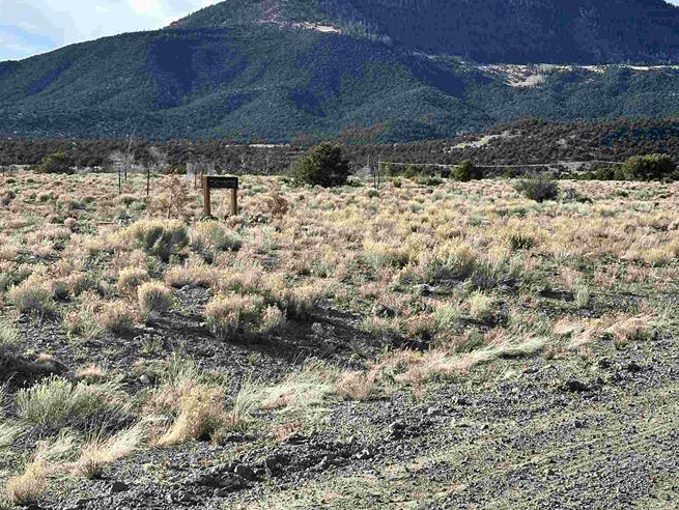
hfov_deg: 25.9
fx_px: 1472
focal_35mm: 75
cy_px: 343
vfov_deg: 19.6
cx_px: 413
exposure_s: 1/2890
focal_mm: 6.86
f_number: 1.78
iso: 64
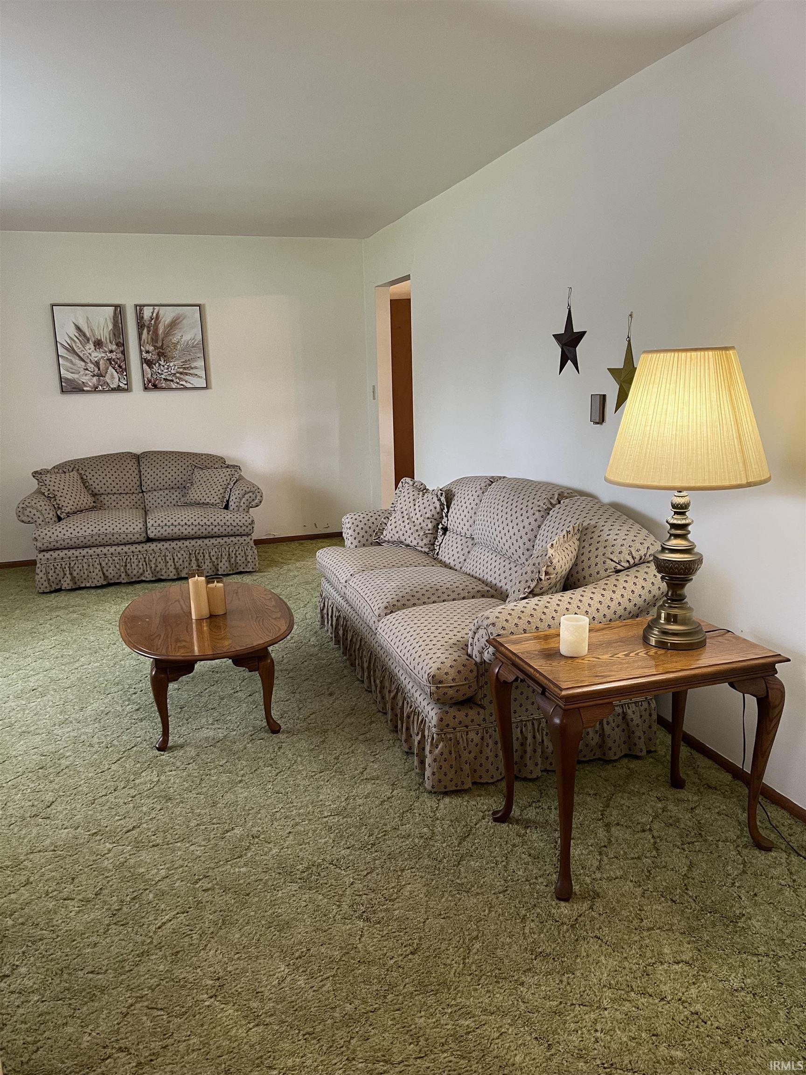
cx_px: 403
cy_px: 538
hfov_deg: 53.1
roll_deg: +1.3
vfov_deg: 67.3
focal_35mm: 26
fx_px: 807
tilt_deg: -12.0
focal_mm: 5.1
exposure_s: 1/60
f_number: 1.6
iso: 160
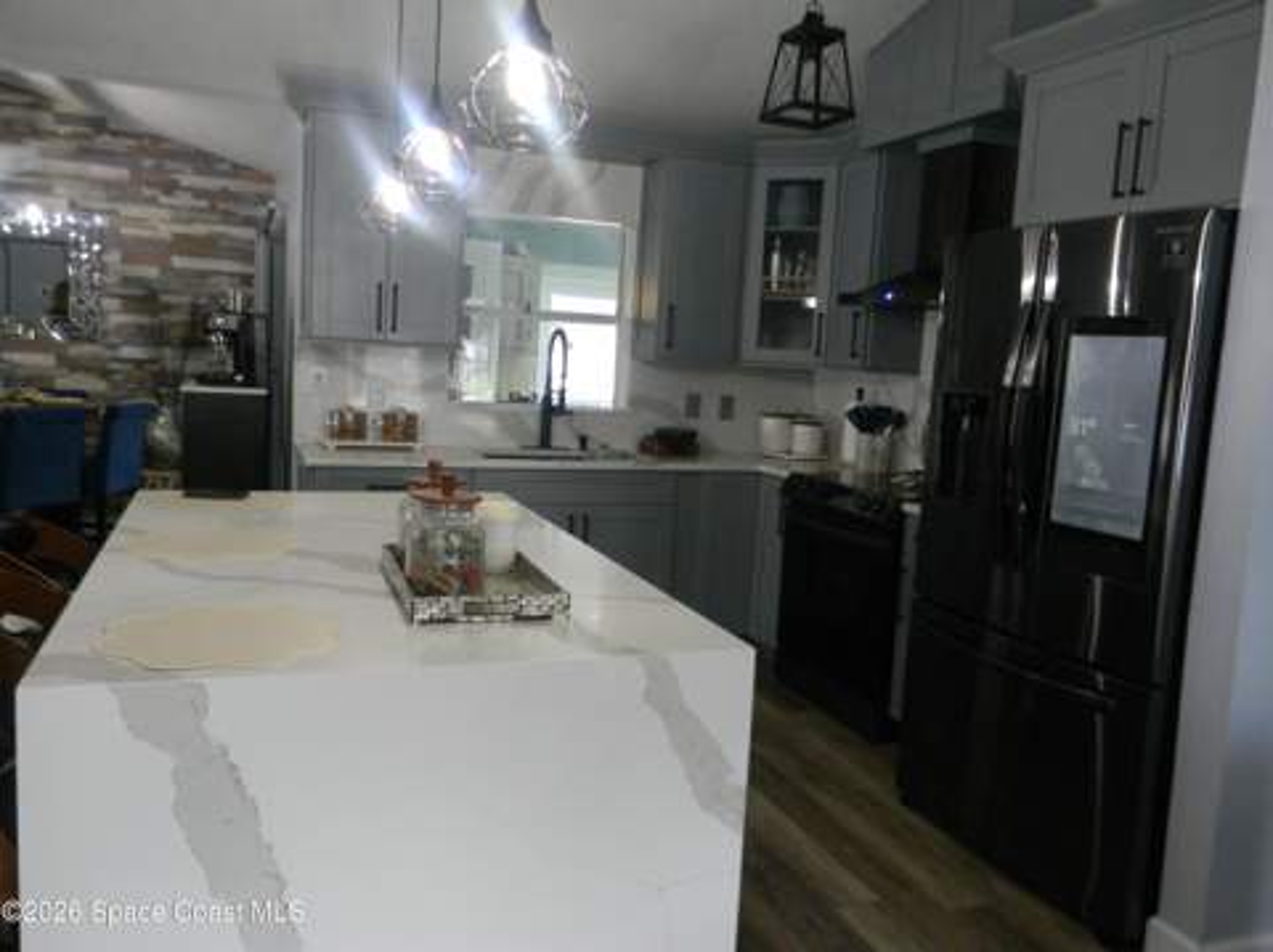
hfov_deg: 63.5
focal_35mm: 28
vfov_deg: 49.7
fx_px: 1029
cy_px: 476
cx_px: 636
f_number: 3.5
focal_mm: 5
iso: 216
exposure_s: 1/30
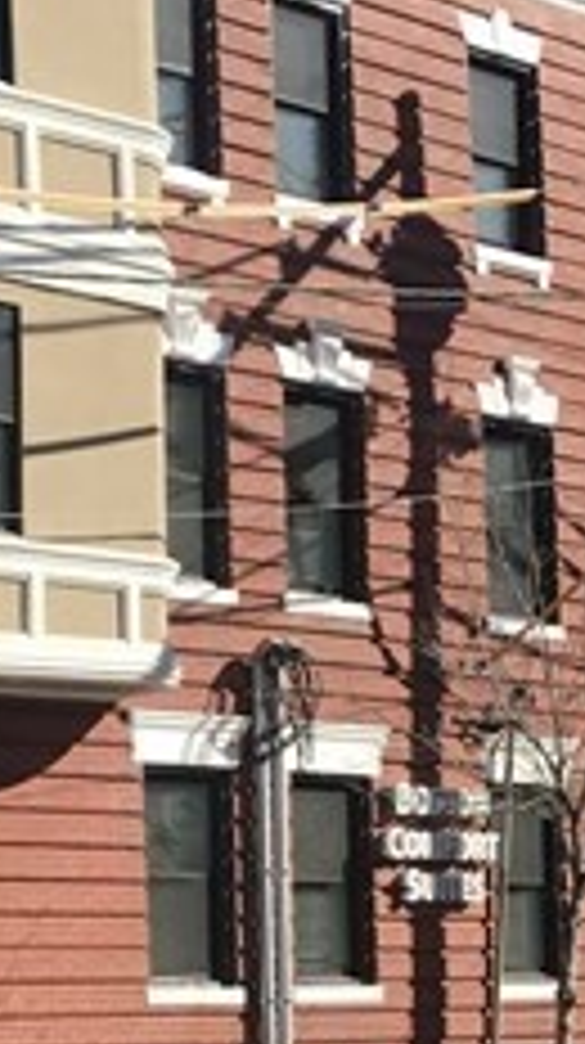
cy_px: 963
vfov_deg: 20.7
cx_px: 0
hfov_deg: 11.8
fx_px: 2793
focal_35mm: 101
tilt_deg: +4.3
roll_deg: +1.8
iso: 20
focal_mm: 3.99
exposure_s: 1/2336
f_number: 1.8
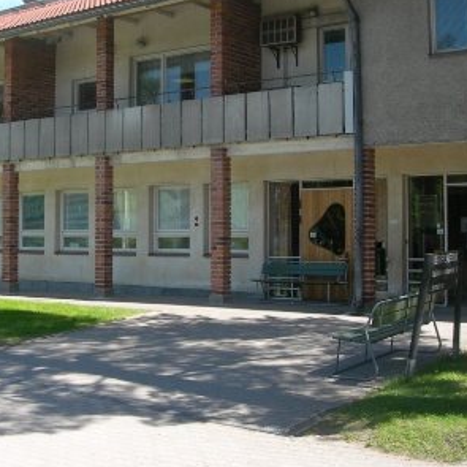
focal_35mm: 56
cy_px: 181
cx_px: 155
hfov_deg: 30.3
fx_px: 855
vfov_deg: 30.5
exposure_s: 1/180
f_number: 4.8
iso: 50
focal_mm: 7.8
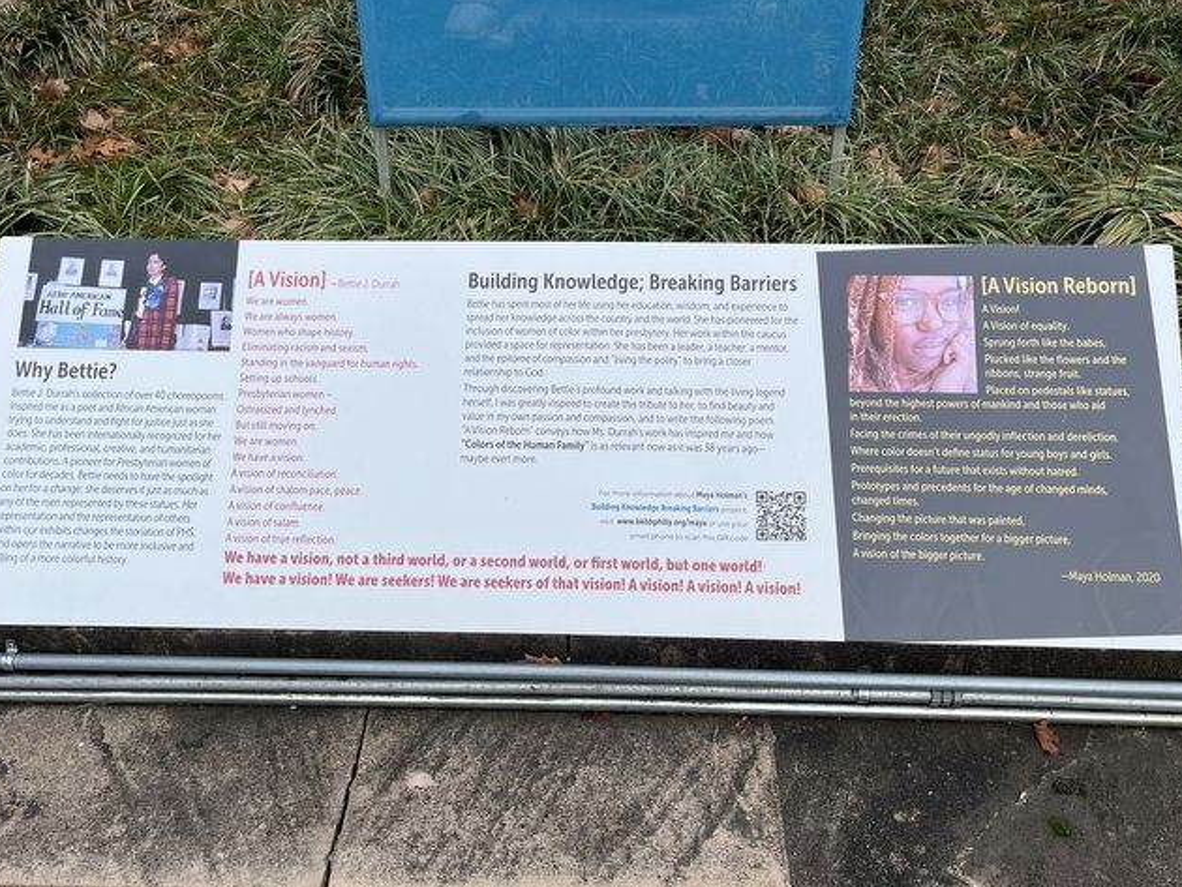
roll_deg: +0.4
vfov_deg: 43.0
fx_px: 1127
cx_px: 580
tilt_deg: -35.3
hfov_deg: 55.3
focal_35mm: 33
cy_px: 429
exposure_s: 1/1009
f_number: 1.6
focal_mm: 5.1
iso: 50
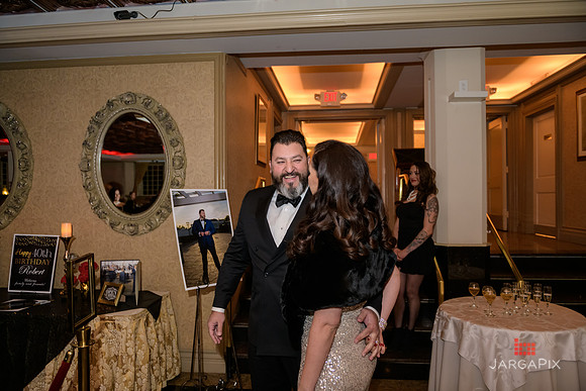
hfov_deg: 73.7
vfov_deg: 53.2
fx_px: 391
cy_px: 196
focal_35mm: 24
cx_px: 293
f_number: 3.2
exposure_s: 1/125
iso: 1600
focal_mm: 24
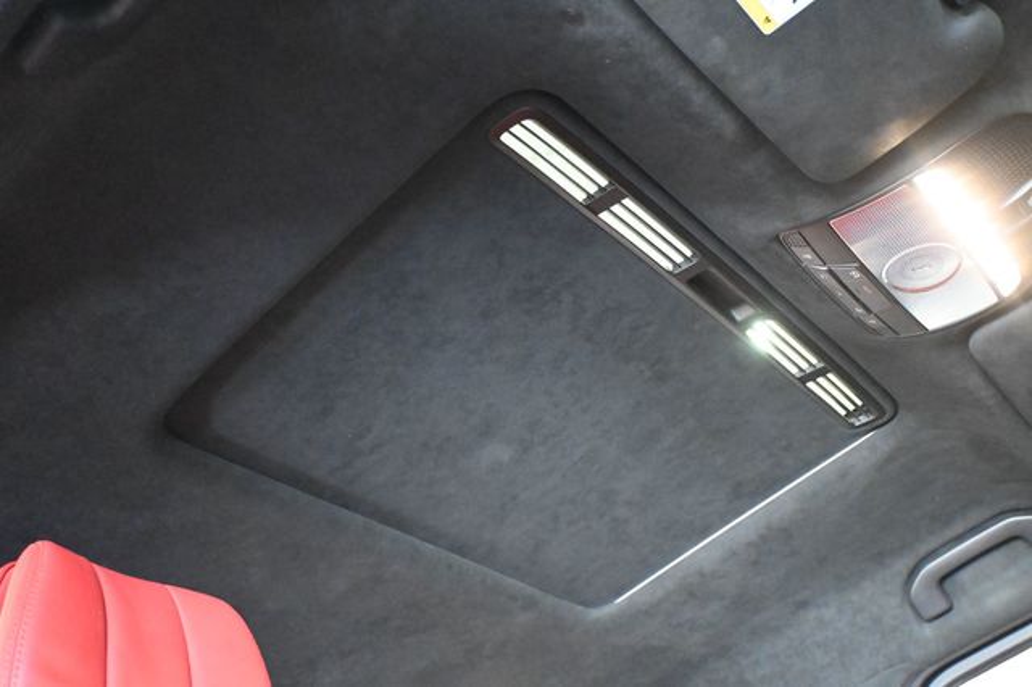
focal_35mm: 36
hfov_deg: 53.2
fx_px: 1031
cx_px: 516
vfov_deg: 36.8
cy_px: 344
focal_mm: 24
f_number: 4.2
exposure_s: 1/25
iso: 12800
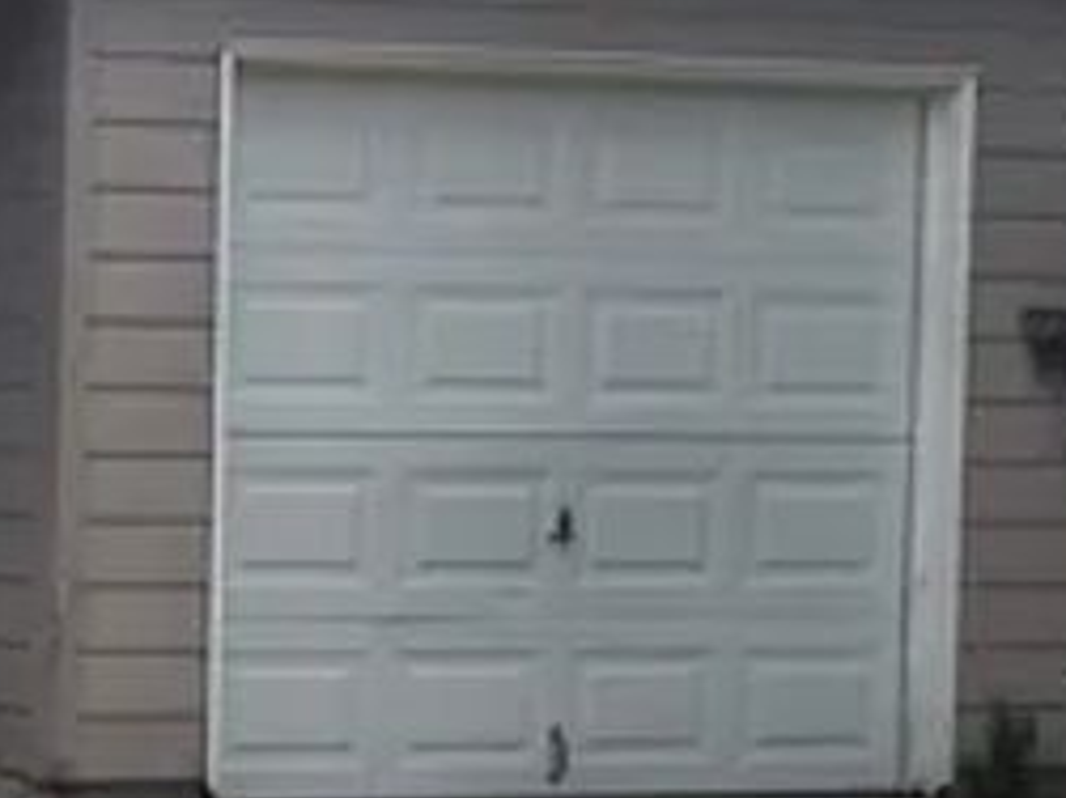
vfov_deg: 13.9
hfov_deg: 15.9
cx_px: -841
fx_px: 3263
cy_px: 450
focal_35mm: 106
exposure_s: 1/955
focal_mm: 5.4
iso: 40
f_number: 1.8
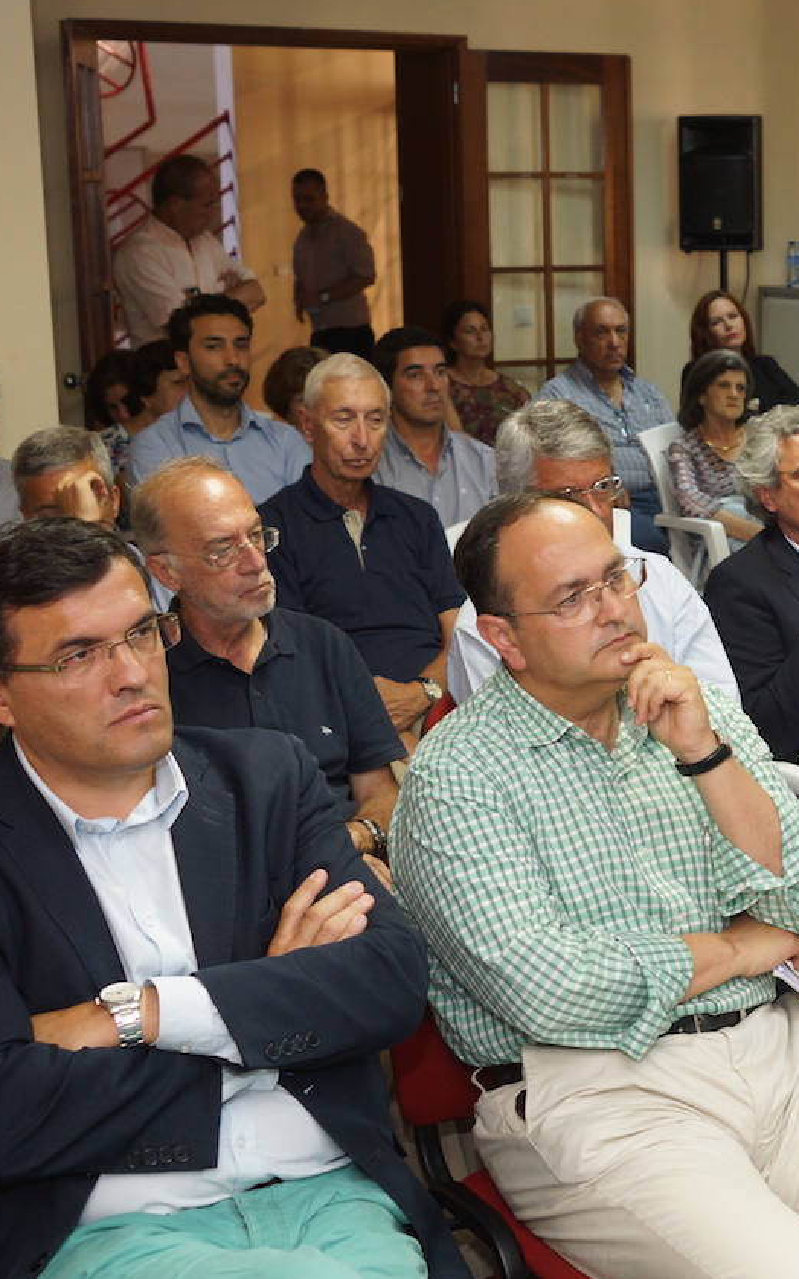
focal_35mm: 56
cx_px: 868
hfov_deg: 22.0
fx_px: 1952
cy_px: 644
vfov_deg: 36.3
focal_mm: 24
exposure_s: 1/30
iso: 400
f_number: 3.2
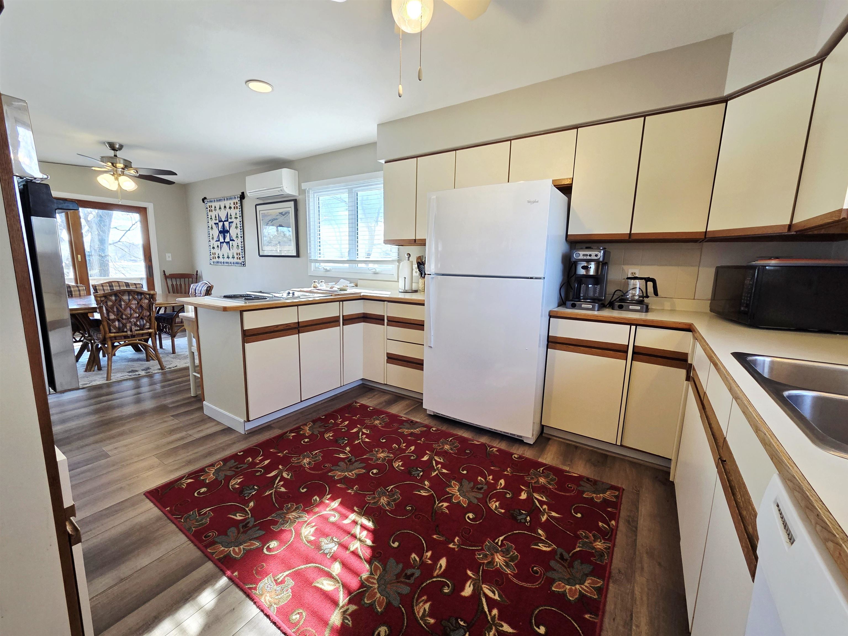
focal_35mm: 13
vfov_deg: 89.9
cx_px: 424
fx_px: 318
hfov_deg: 106.2
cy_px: 318
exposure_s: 1/120
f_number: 2.2
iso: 100
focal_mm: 2.2
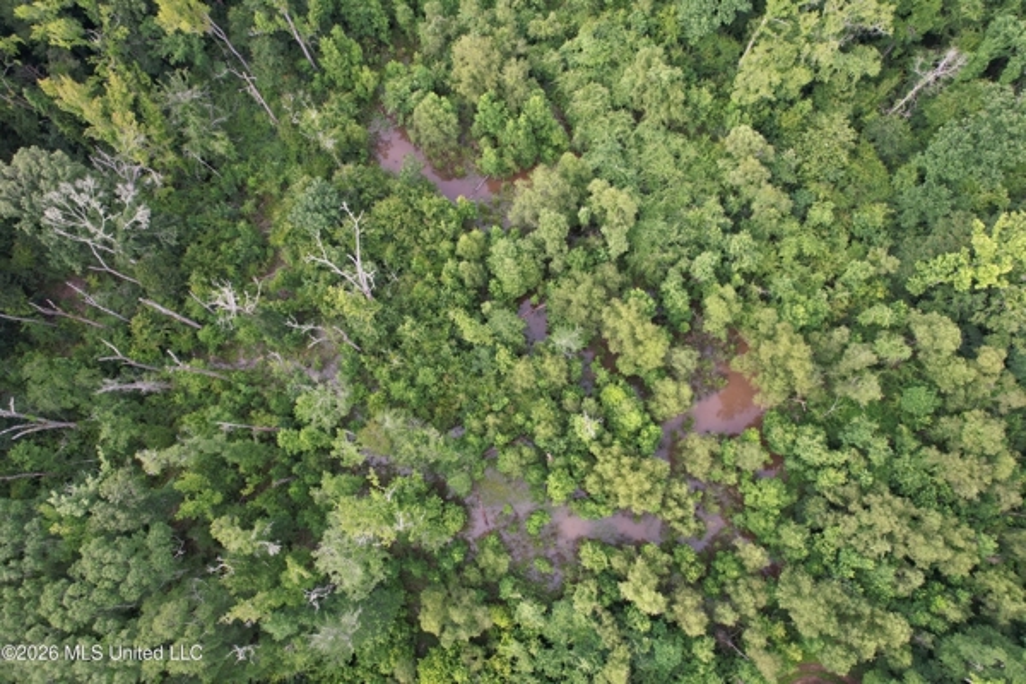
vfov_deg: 57.2
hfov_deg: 78.6
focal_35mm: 22
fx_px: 627
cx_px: 513
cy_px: 342
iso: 100
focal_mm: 8.38
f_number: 2.8
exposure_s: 1/250
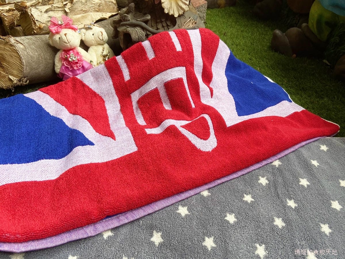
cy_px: 130
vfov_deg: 53.1
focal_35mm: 26
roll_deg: -6.2
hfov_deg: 67.3
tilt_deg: -39.0
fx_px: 259
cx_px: 172
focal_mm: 4.25
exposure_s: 1/121
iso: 64
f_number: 1.8
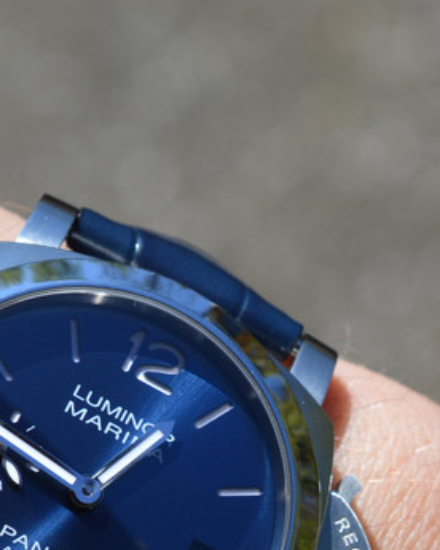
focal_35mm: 196
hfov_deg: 7.9
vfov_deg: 9.8
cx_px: 144
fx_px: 3190
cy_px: 489
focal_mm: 40
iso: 100
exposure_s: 1/320
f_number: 9
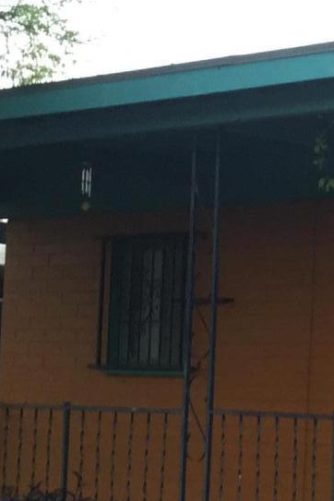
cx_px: 745
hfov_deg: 10.9
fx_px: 1545
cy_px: 353
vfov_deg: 18.3
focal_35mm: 111
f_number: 2.2
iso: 80
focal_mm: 4.15
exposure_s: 1/30
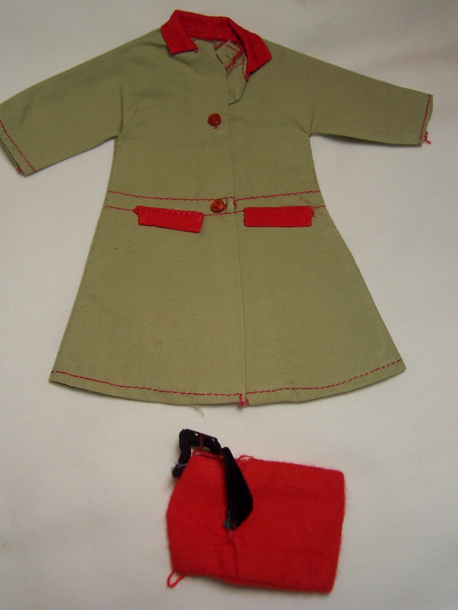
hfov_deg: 38.7
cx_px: 229
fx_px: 653
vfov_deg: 50.1
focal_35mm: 37
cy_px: 305
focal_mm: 5.6
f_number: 2.8
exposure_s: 1/90
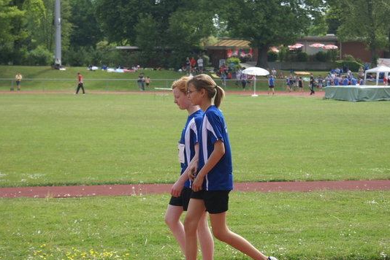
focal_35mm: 91
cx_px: 195
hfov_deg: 22.4
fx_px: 986
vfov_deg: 15.0
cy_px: 131
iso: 100
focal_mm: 60
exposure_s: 1/250
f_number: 5.6
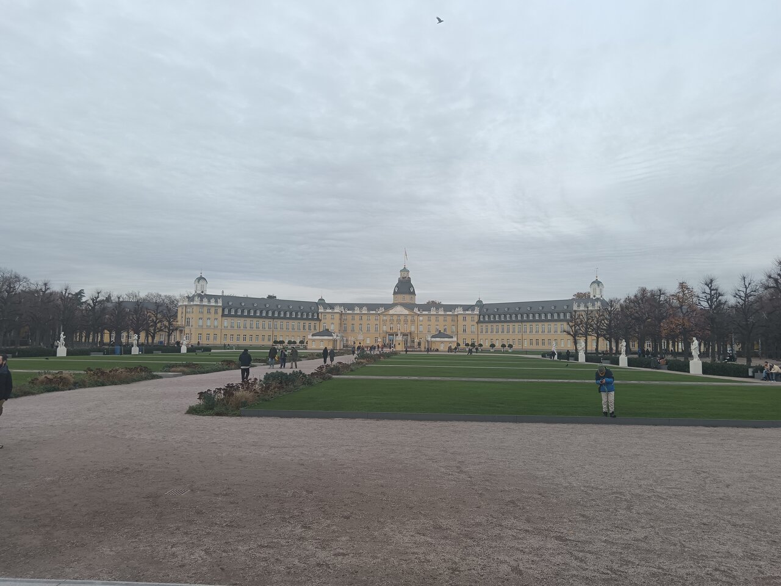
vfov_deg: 51.4
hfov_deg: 65.3
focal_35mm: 27
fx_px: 609
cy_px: 293
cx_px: 390
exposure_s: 1/176
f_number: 1.9
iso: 100
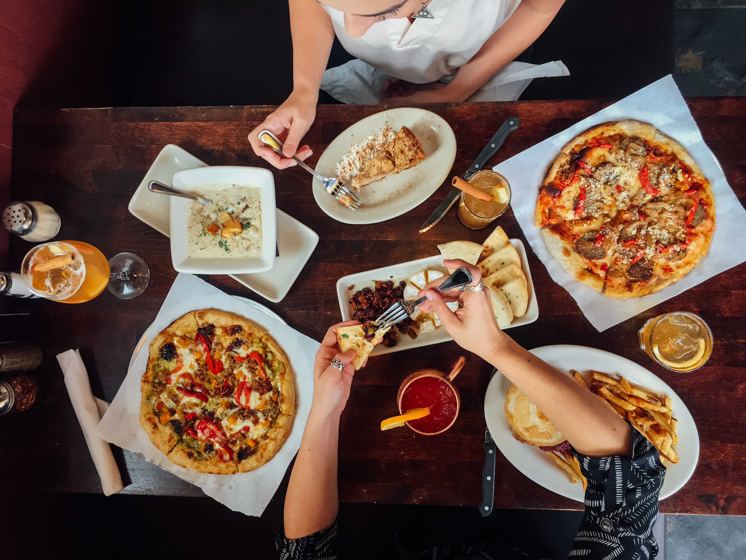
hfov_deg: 61.7
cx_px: 373
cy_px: 280
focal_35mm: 29
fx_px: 625
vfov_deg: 48.2
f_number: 2.2
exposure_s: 1/40
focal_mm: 4.15
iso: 32
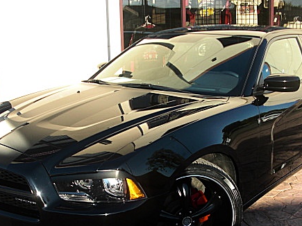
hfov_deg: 36.2
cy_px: 157
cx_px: 159
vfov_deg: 27.3
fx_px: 462
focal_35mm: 53
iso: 50
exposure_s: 1/250
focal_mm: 6.3
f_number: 2.8
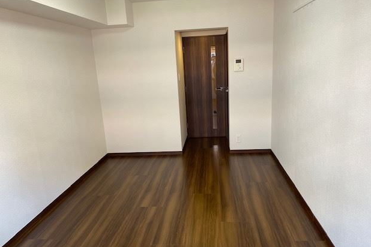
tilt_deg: -15.9
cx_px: 191
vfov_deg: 46.3
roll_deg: +4.4
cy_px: 137
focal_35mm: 28
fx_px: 289
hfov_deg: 65.5
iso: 125
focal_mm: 4.25
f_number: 1.8
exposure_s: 1/100
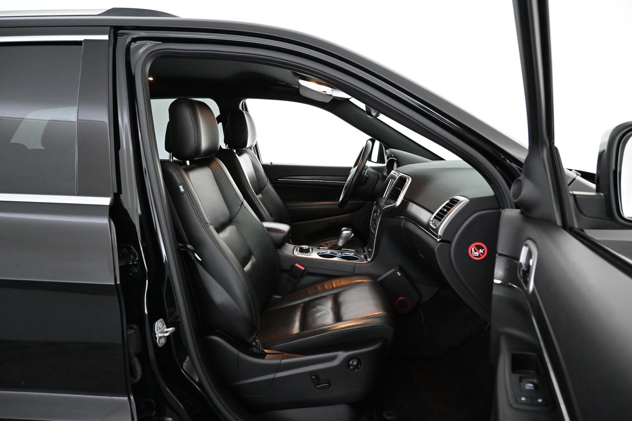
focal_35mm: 24
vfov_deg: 53.1
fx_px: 421
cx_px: 316
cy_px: 210
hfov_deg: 73.7
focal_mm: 16
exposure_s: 1/60
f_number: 4
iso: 4000
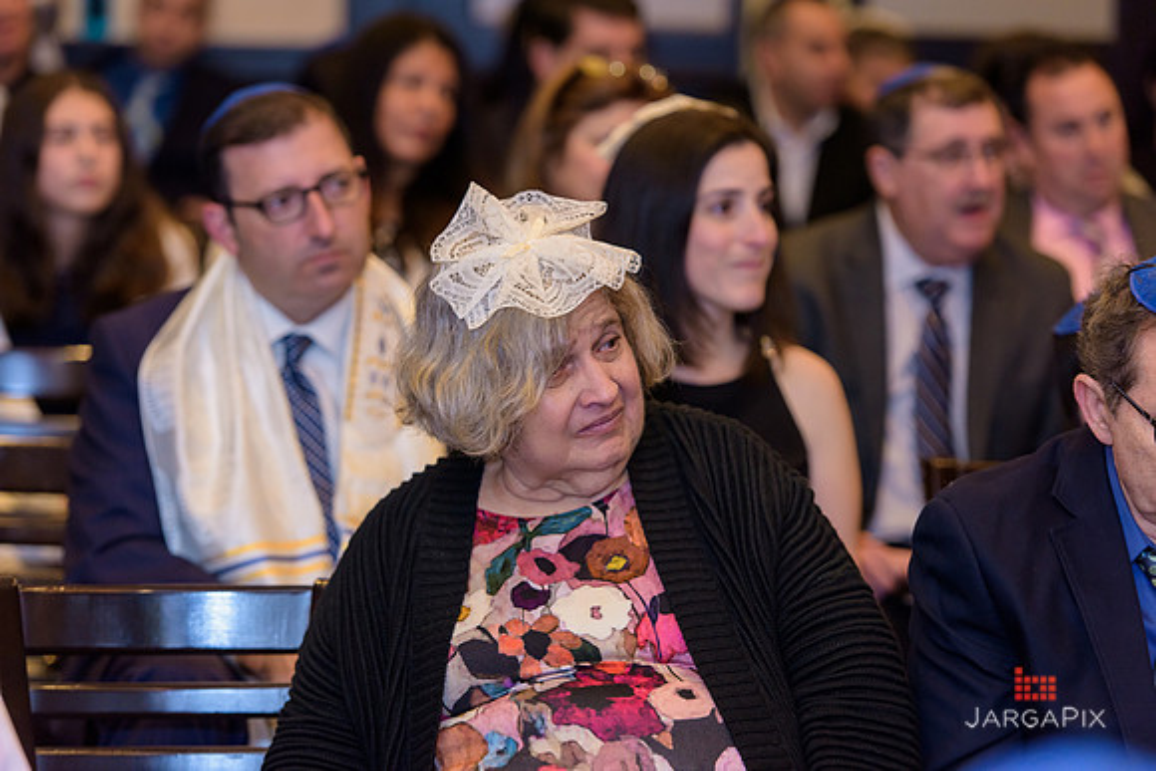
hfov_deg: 15.2
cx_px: 578
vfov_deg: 10.2
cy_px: 386
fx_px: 4336
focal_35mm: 135
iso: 1600
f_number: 3.2
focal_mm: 135
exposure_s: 1/125
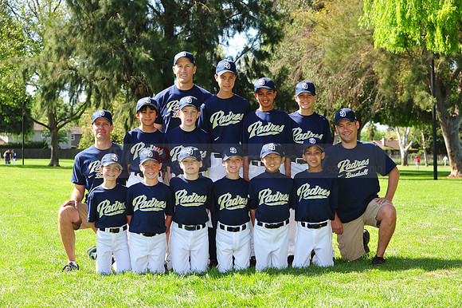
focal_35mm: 80
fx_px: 1026
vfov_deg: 17.0
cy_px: 154
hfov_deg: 25.4
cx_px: 231
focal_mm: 80
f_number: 7.1
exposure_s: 1/200
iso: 200
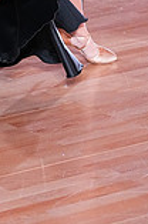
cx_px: -102
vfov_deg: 7.9
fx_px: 1561
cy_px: -184
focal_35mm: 252
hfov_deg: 5.4
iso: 5000
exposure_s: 1/400
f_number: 4
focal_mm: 68
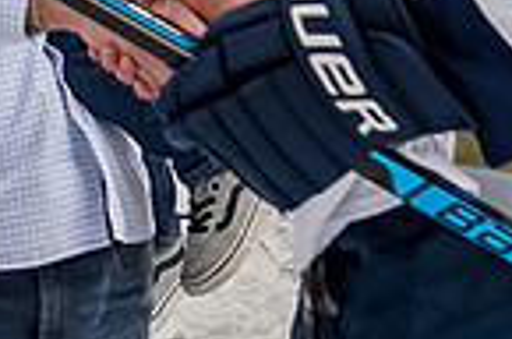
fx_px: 5747
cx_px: 75
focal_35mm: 405
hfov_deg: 5.1
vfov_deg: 3.4
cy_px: -271
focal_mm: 48
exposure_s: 1/250
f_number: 4
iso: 1600
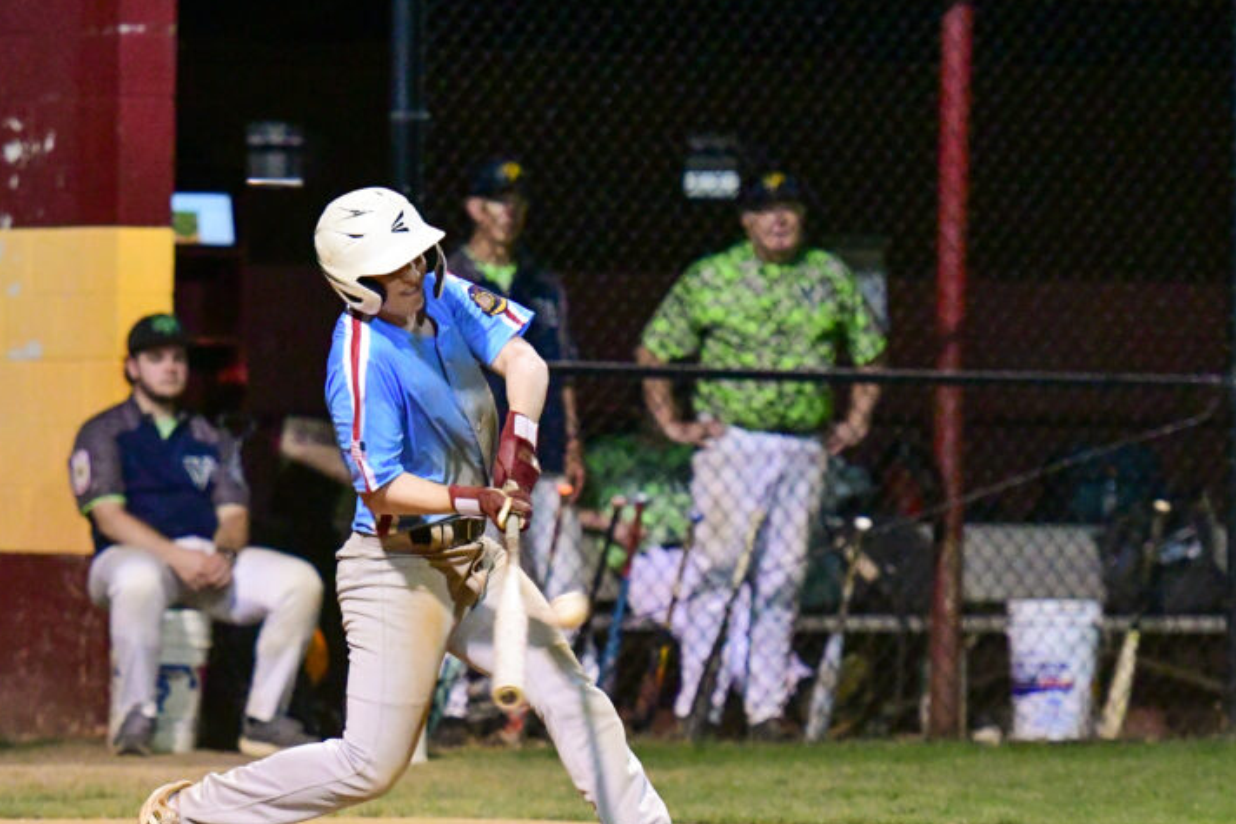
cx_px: 377
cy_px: 562
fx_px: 11491
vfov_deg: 4.1
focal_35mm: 335
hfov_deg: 6.2
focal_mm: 155
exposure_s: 1/1250
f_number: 2.8
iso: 12800
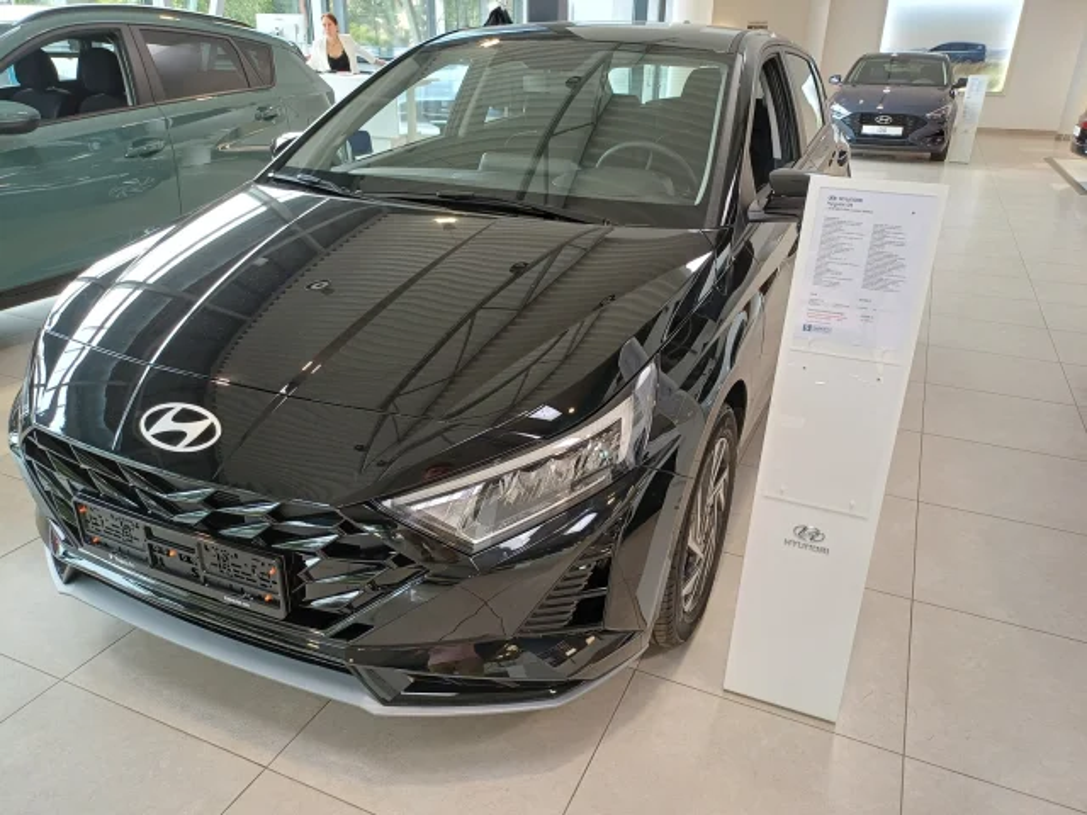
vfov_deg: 54.9
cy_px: 408
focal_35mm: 25
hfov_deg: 69.4
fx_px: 785
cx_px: 544
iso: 100
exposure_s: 1/50
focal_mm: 4.65
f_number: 1.8
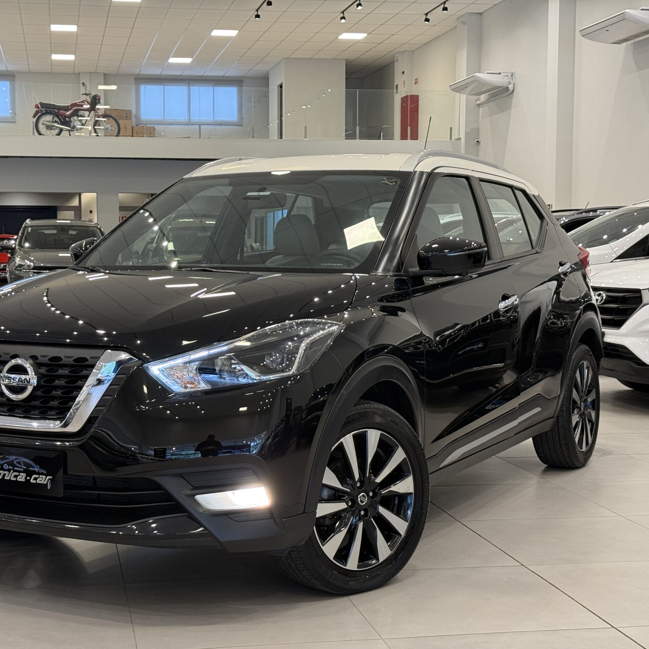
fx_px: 1209
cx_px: 255
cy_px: 326
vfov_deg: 30.0
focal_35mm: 57
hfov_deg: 30.0
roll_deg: +0.4
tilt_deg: -3.1
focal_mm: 6.76
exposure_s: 1/60
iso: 200
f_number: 1.78
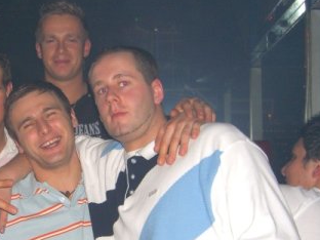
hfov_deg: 26.2
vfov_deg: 20.0
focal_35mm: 73
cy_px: 175
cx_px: 65
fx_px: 675
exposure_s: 1/60
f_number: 2.8
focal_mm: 7.9
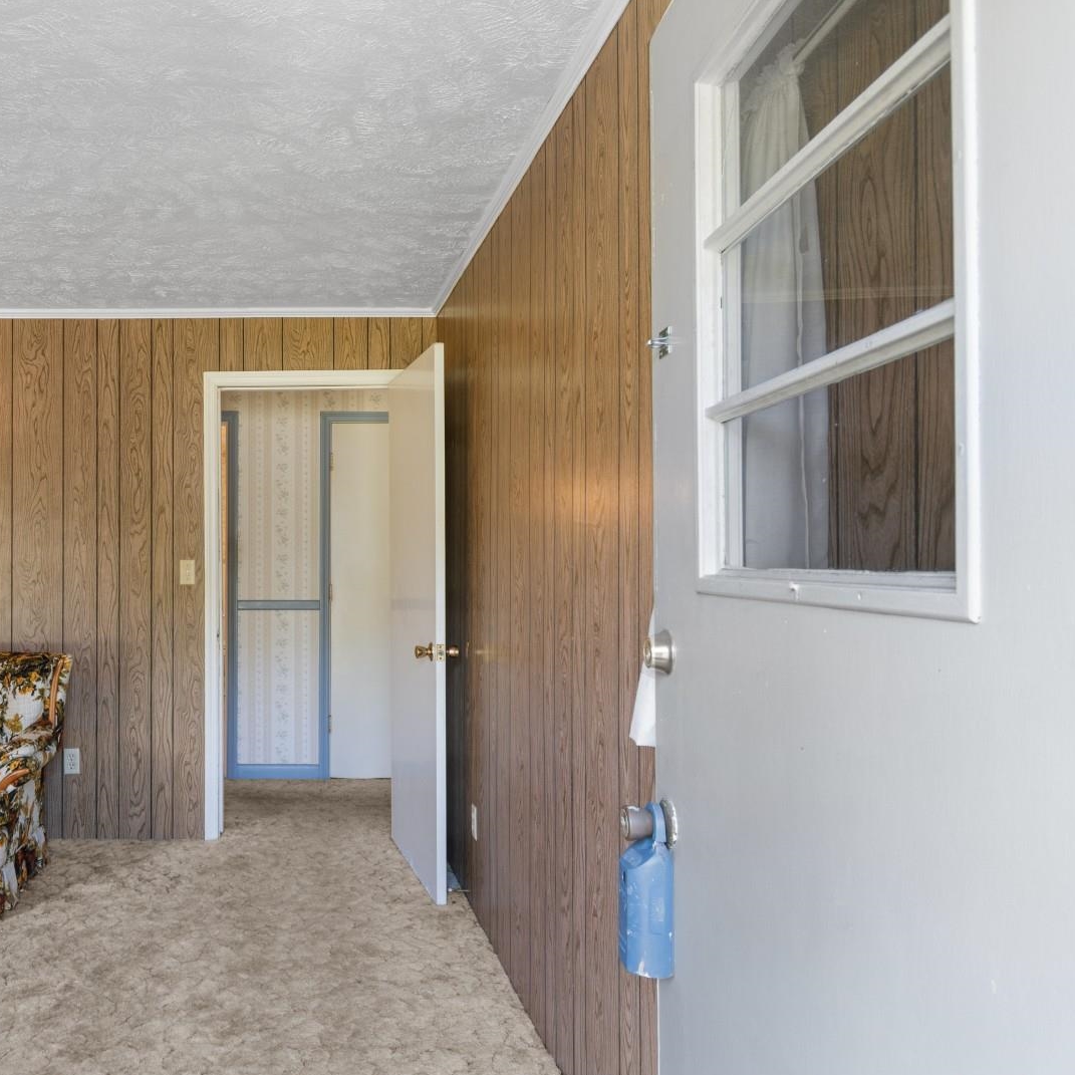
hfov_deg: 56.2
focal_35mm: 27
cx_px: 269
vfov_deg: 59.1
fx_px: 949
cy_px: 540
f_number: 5
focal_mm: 14
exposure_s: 1/6
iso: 100
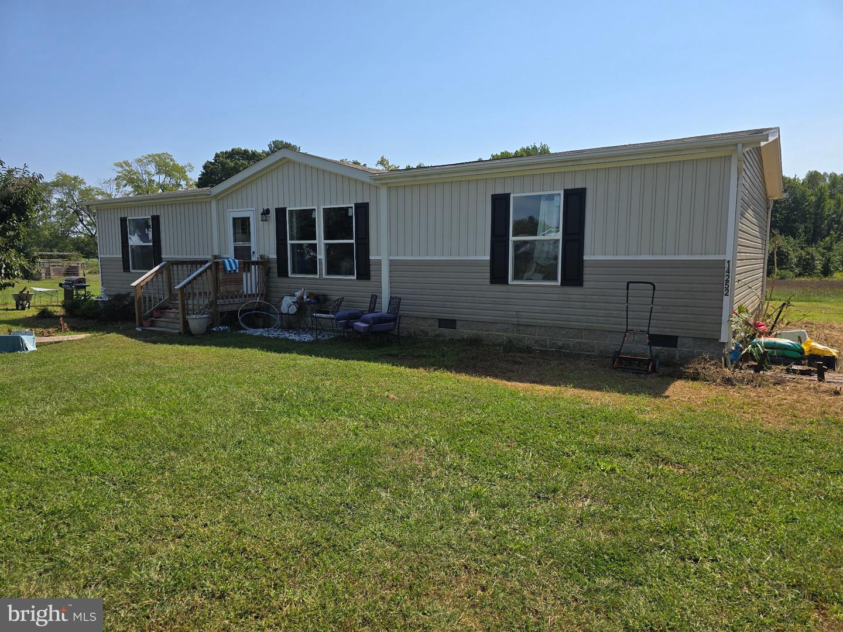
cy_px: 316
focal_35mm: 23
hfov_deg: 73.9
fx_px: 560
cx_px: 422
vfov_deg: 58.9
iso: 12
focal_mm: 6.3
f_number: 1.7
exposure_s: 1/852
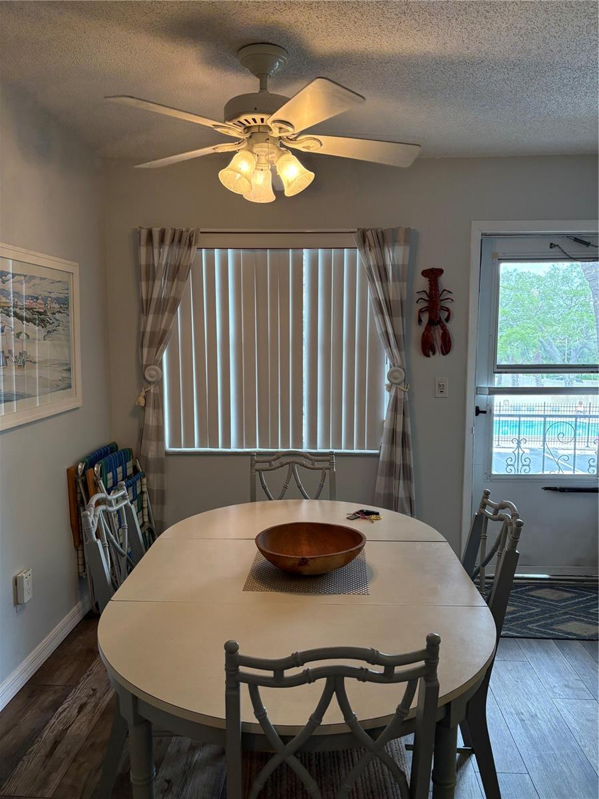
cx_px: 300
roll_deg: -0.1
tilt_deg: -6.4
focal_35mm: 26
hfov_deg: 53.1
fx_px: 600
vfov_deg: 67.3
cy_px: 400
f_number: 1.6
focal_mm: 5.96
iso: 125
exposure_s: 1/125
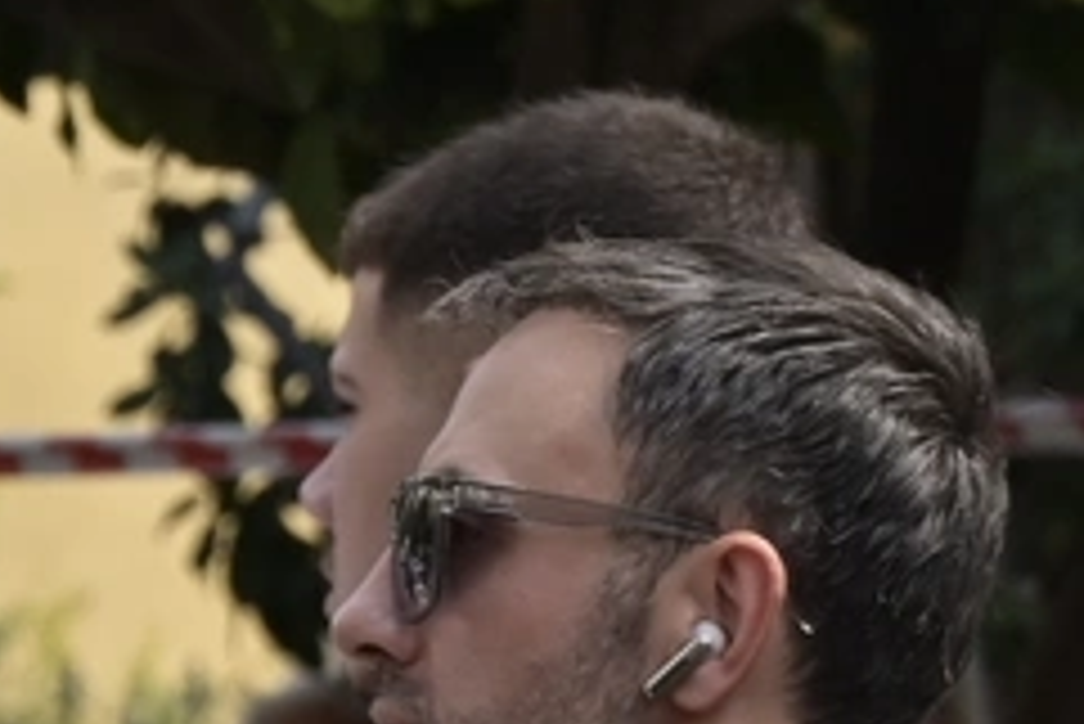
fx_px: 20939
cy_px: 899
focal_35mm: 695
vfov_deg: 2.0
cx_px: -461
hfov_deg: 3.0
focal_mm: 115
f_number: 8
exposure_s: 1/640
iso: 400
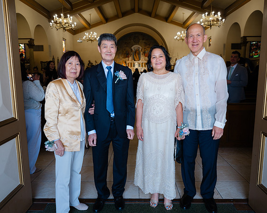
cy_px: 106
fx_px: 199
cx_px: 134
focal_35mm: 25
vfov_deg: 56.3
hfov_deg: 67.6
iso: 200
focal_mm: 30
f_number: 3.5
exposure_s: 1/30
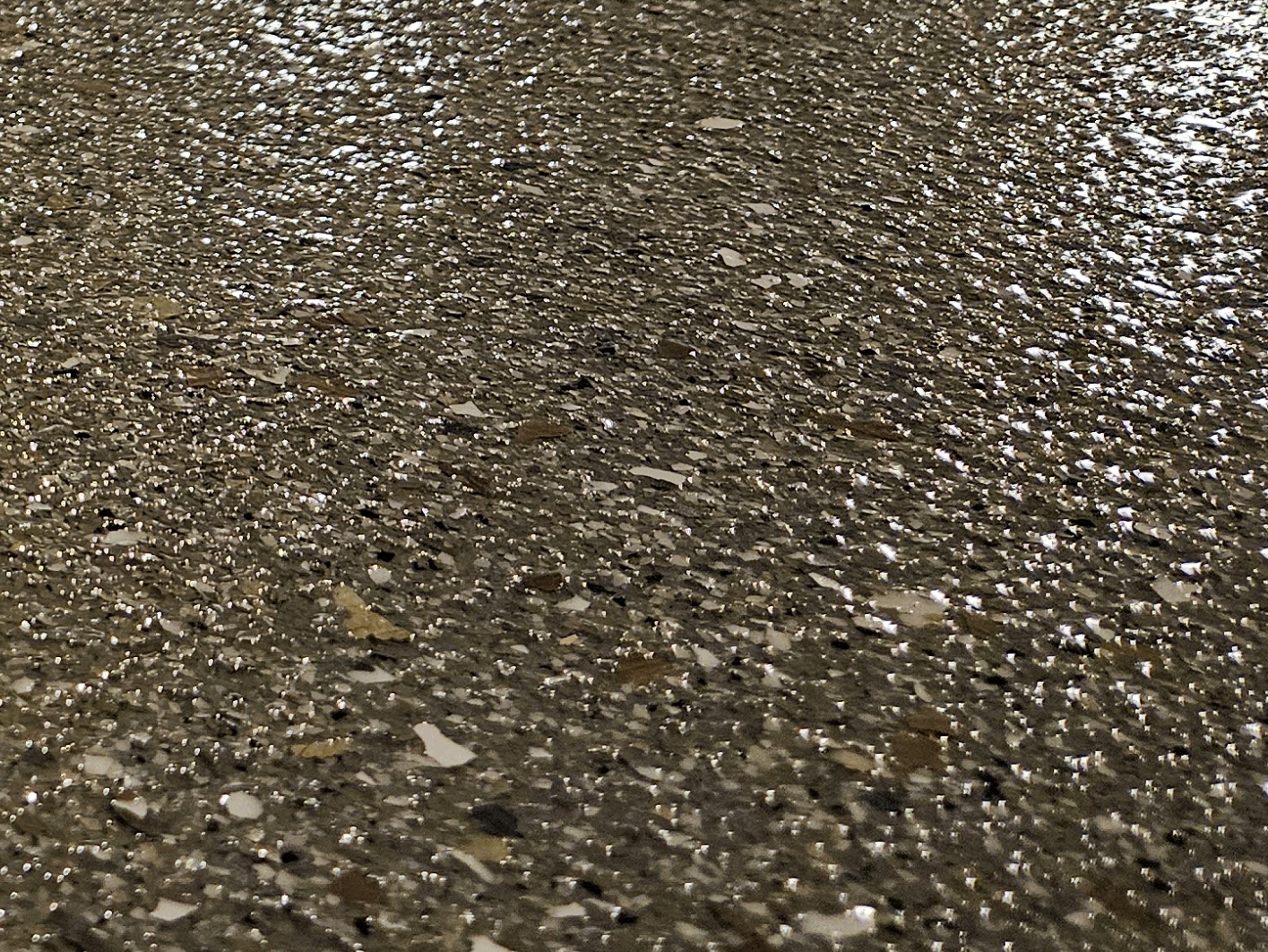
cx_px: -475
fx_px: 2382
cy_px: 297
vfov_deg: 22.5
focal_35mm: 65
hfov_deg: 24.9
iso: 640
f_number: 1.8
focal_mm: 5.4
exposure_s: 1/40
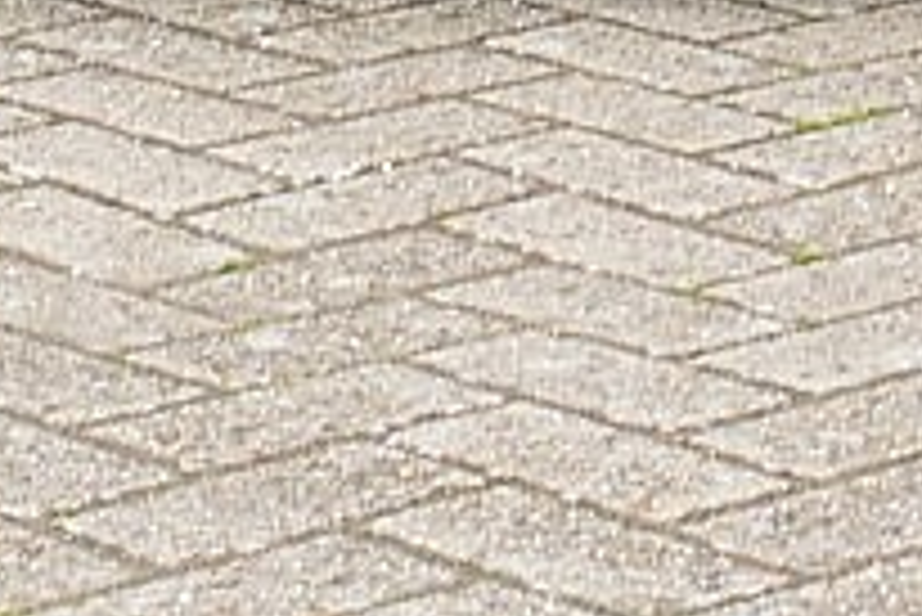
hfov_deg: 7.9
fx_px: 6689
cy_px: -1623
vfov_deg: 4.9
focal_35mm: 261
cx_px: 850
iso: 400
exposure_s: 1/100
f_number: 9
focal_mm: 22
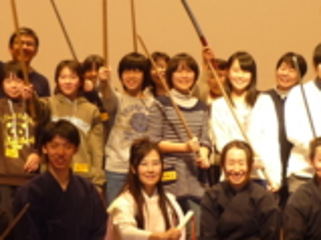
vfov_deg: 15.9
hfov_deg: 21.1
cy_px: 149
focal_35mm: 93
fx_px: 862
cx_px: 147
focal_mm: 5.5
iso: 125
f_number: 2.8
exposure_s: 1/30
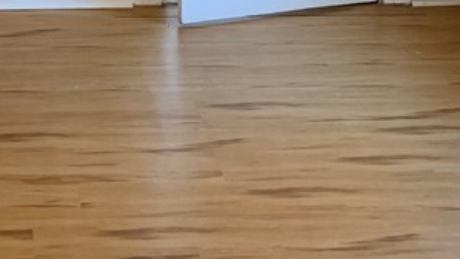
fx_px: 1147
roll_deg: -0.6
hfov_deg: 22.2
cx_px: 57
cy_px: -281
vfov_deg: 11.4
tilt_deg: -7.0
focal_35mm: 94
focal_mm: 4.25
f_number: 1.8
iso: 125
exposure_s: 1/60
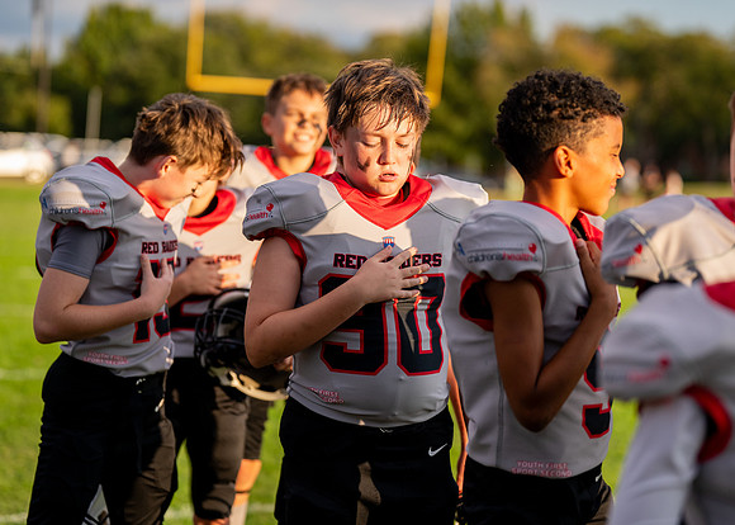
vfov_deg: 13.3
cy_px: 259
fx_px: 2251
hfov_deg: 18.5
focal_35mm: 108
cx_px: 386
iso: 400
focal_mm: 101
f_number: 2.8
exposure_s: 1/1600
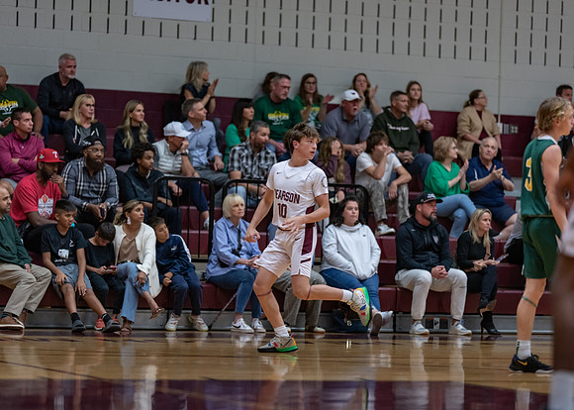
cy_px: 205
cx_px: 287
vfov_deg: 10.2
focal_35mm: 141
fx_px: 2306
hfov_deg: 14.2
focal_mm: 135
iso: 1250
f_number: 1.8
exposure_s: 1/1000
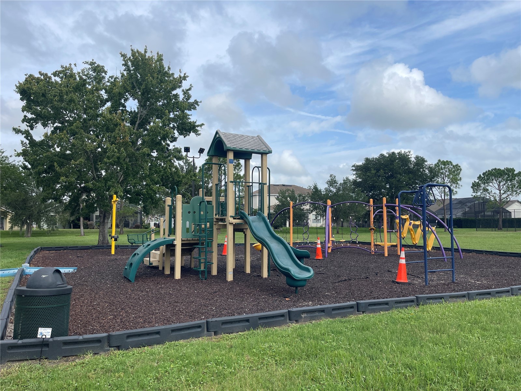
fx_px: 376
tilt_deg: +3.2
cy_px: 196
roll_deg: +0.5
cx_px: 260
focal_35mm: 25
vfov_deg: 54.9
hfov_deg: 69.4
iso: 32
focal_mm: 5.1
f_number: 1.6
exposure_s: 1/3003
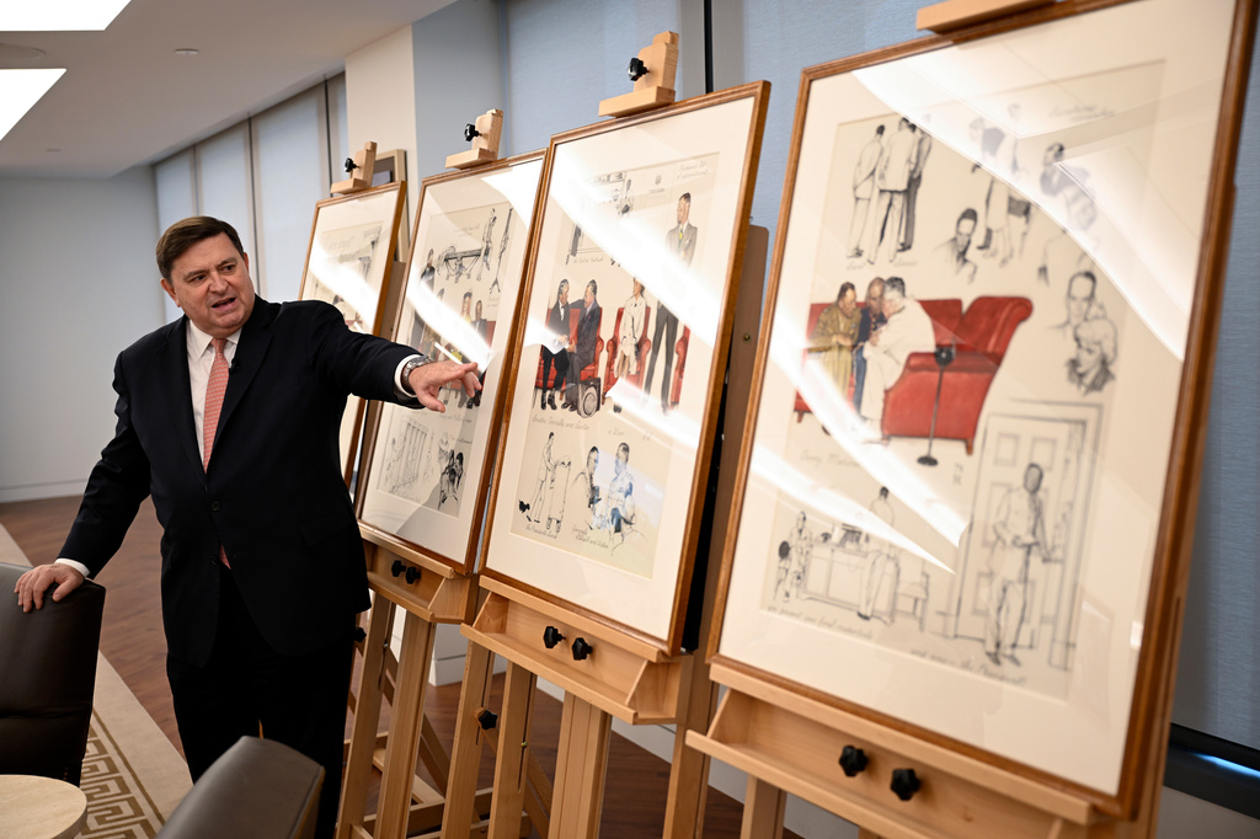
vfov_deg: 35.9
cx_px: 630
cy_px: 420
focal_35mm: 37
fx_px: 1295
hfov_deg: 51.9
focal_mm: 37
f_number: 2.8
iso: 320
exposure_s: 1/160
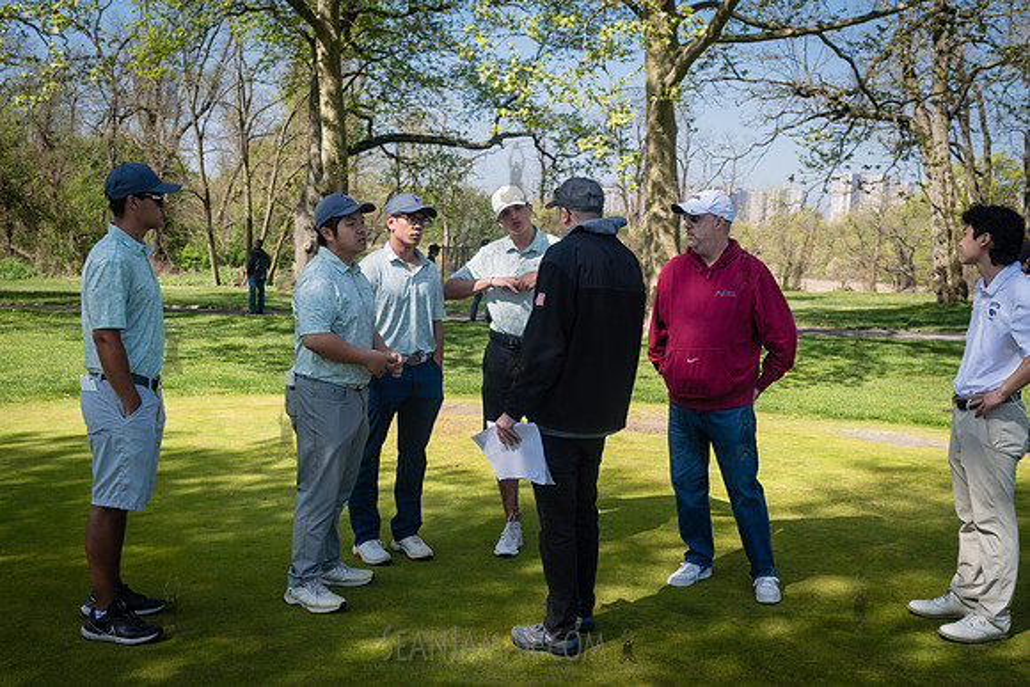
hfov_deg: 50.6
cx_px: 541
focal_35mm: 38
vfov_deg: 35.0
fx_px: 1090
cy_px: 345
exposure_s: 1/400
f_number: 6.3
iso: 200
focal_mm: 35
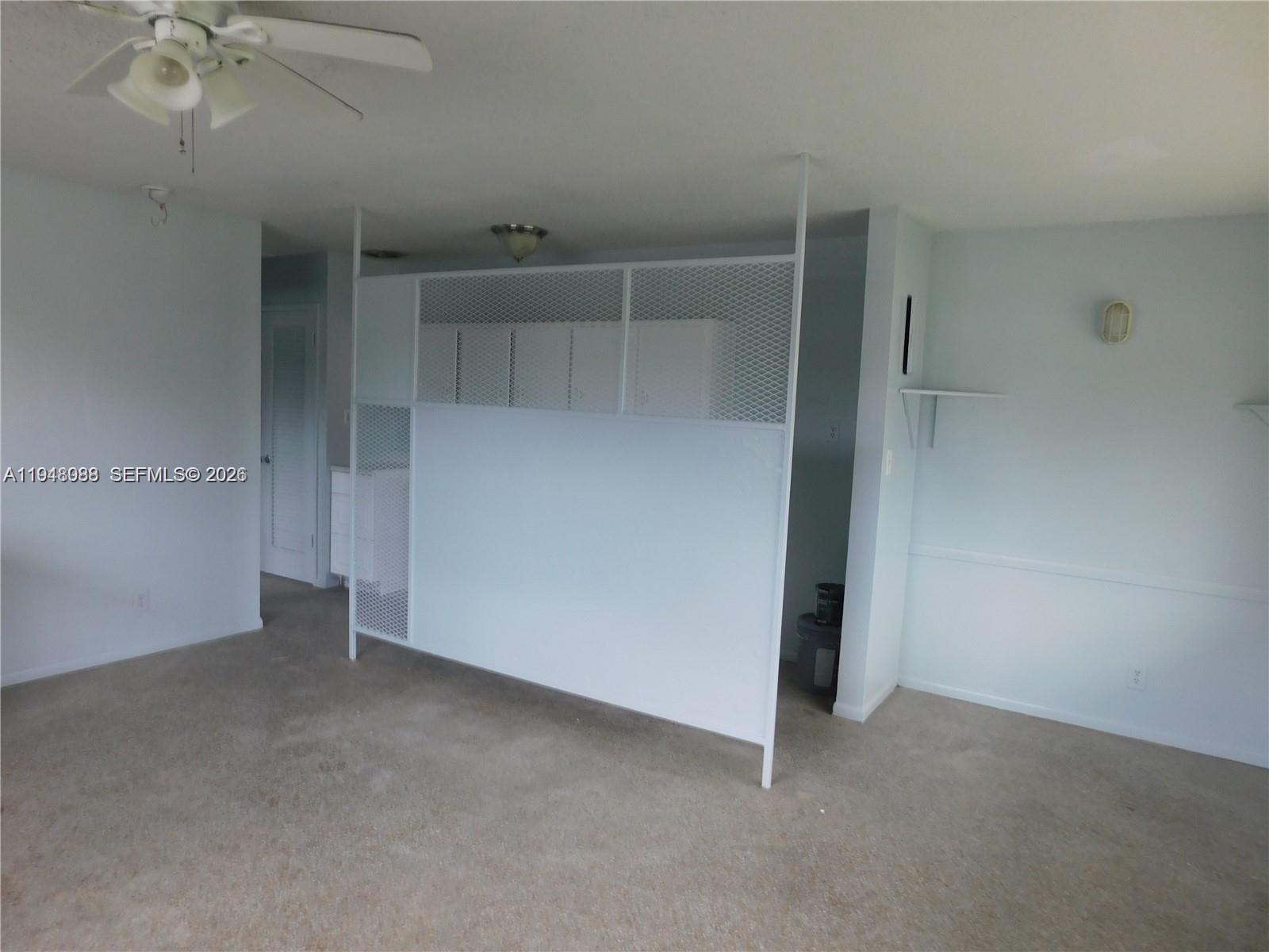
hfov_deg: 73.9
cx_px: 634
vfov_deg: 58.9
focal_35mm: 23
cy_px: 476
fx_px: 843
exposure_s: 1/30
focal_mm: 4
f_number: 3
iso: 125
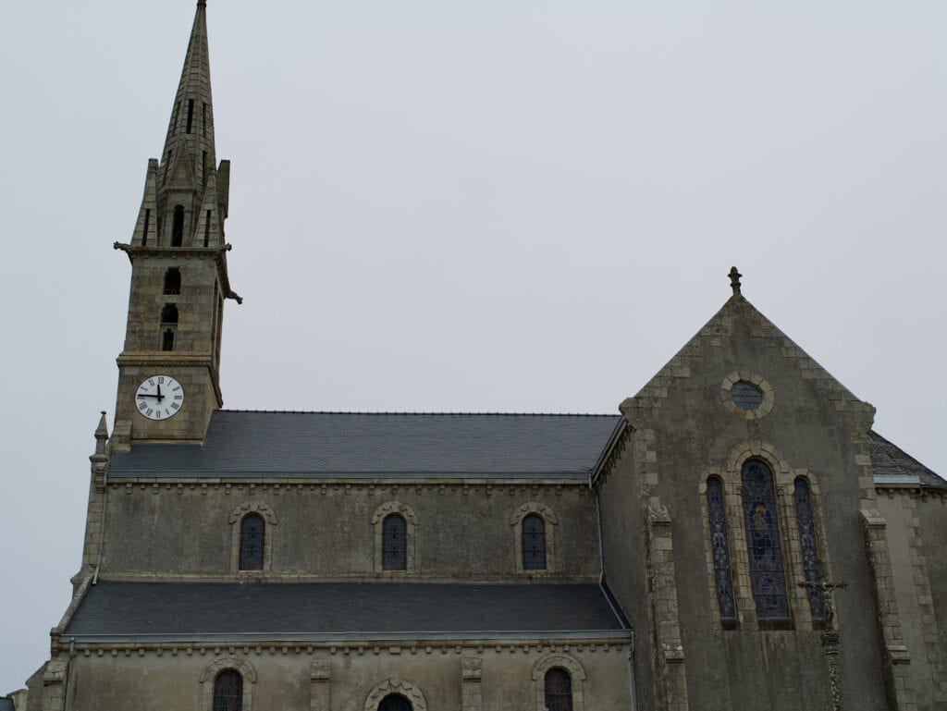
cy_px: 356
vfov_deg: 31.5
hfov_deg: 41.2
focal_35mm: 46
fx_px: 1259
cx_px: 474
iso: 100
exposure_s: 1/400
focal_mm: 23
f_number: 6.3
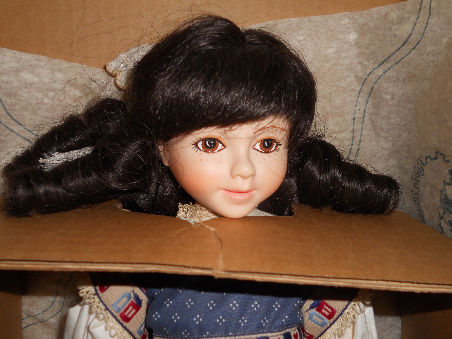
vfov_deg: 44.2
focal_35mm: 32
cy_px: 170
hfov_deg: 56.8
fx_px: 418
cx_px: 226
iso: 80
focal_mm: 5.8
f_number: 8.8
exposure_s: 1/25
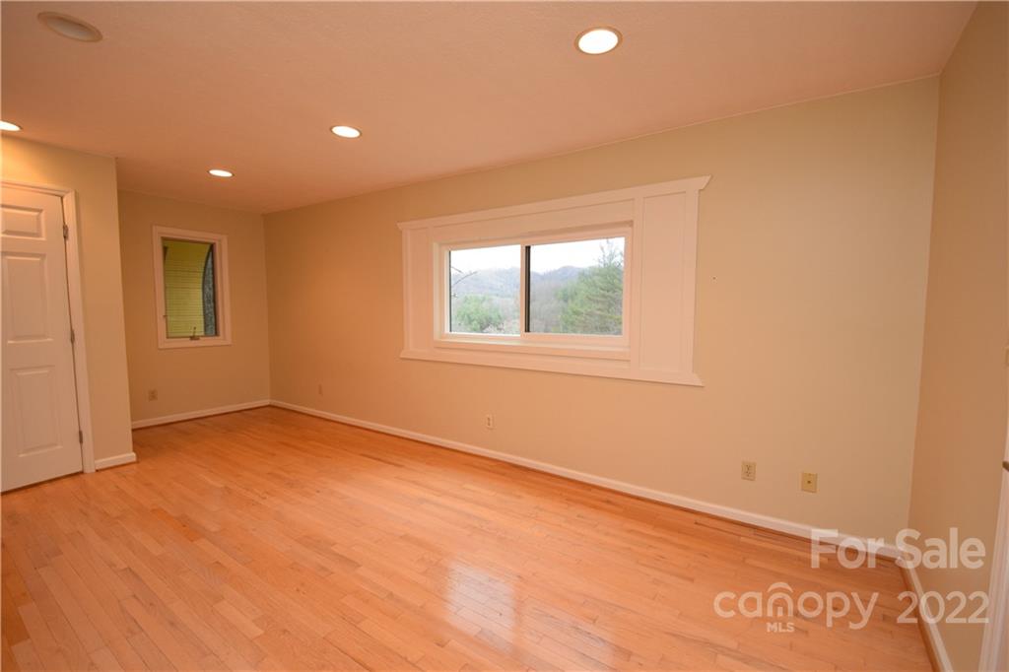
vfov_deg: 77.3
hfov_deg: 100.4
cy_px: 336
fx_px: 420
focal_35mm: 15
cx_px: 504
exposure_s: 1/80
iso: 800
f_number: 4.5
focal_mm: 10
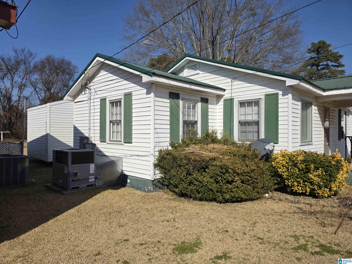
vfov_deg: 58.9
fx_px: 234
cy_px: 132
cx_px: 176
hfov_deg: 73.9
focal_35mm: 23
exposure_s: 1/7944
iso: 64
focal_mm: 6.3
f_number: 1.7
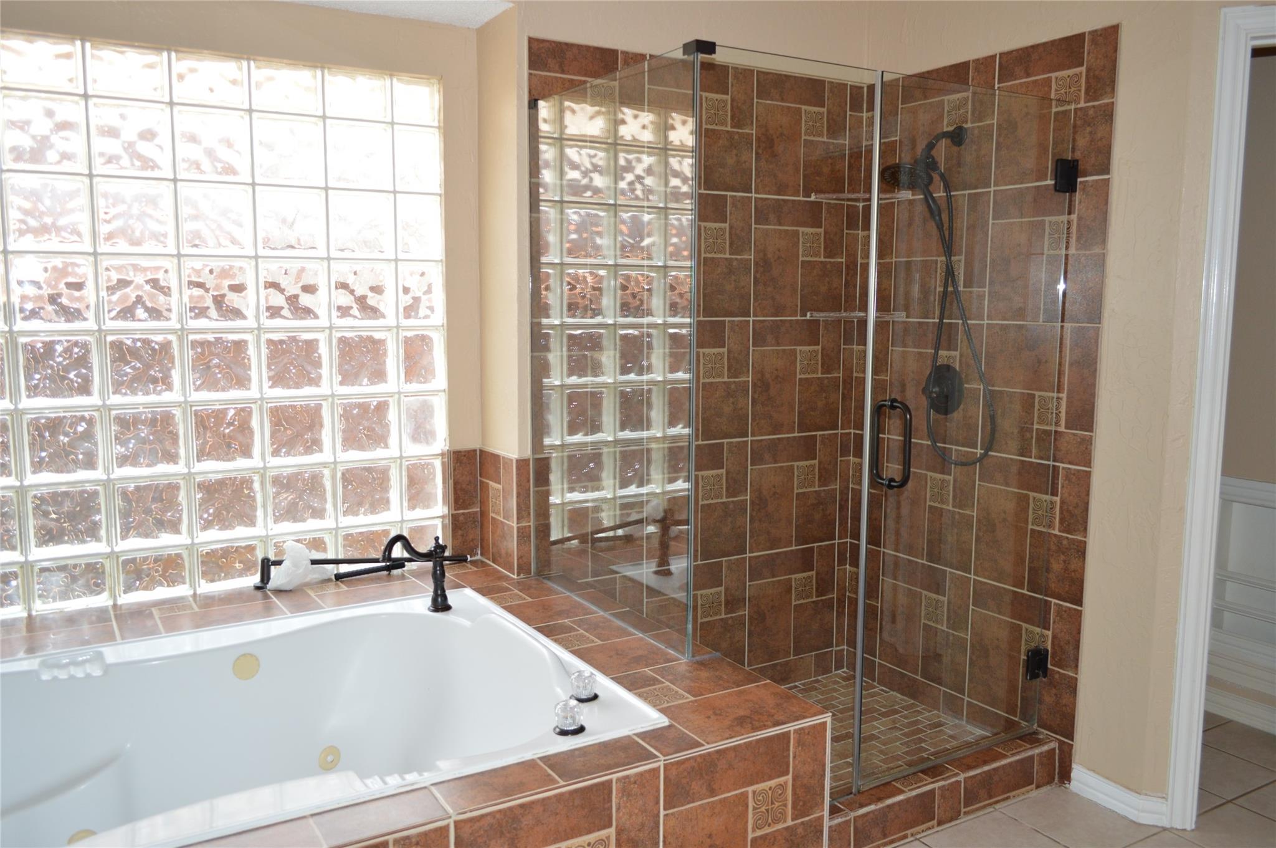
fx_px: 956
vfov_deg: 47.8
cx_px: 638
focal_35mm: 27
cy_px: 424
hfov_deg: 67.4
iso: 400
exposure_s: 1/100
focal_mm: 18
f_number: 4
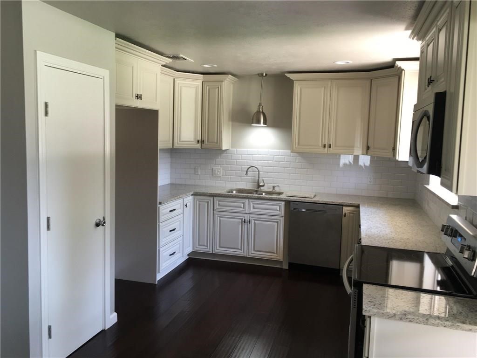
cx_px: 238
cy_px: 179
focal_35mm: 29
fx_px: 400
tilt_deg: -5.4
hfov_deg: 61.7
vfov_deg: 48.2
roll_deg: -1.4
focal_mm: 4.15
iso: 50
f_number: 2.2
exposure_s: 1/30
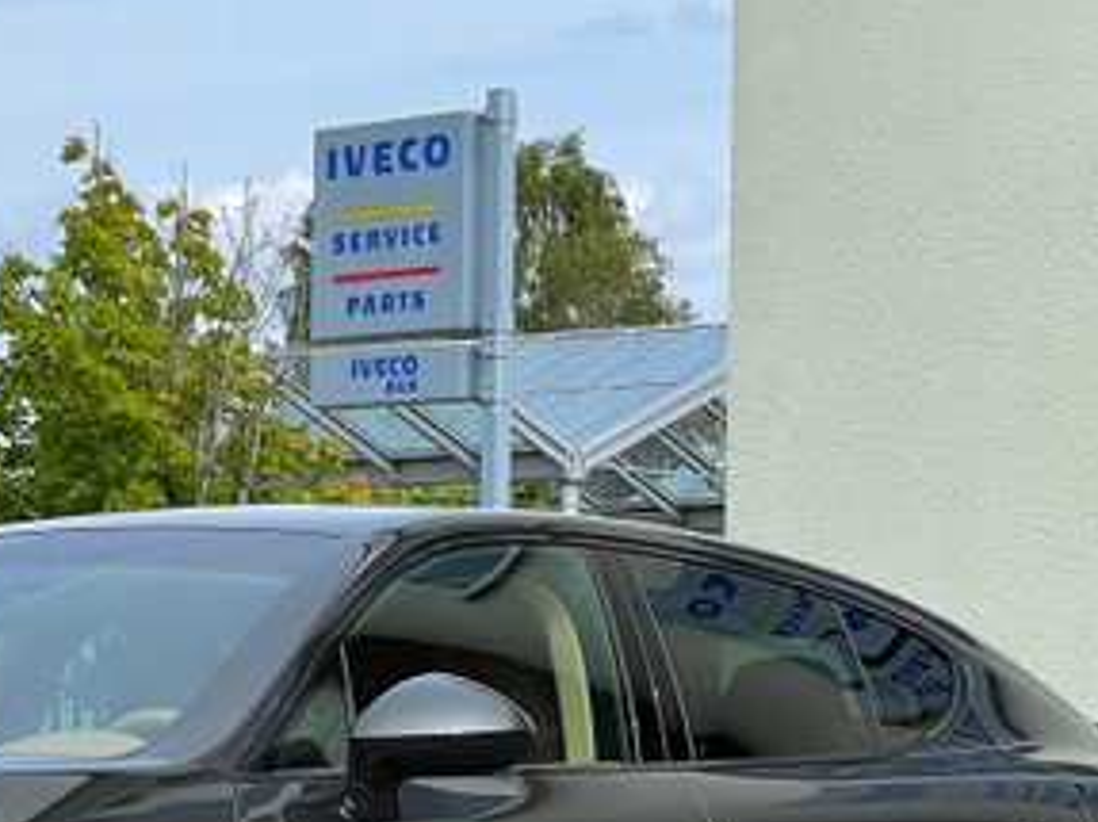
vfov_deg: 10.2
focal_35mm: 145
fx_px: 4597
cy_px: 619
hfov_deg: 13.5
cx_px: 65
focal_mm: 6
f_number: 2
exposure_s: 1/1845
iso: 25
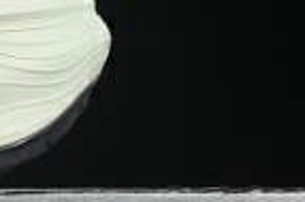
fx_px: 3241
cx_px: -384
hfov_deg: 5.2
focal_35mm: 383
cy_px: -132
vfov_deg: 3.6
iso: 160
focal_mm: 50
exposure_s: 1/80
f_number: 8
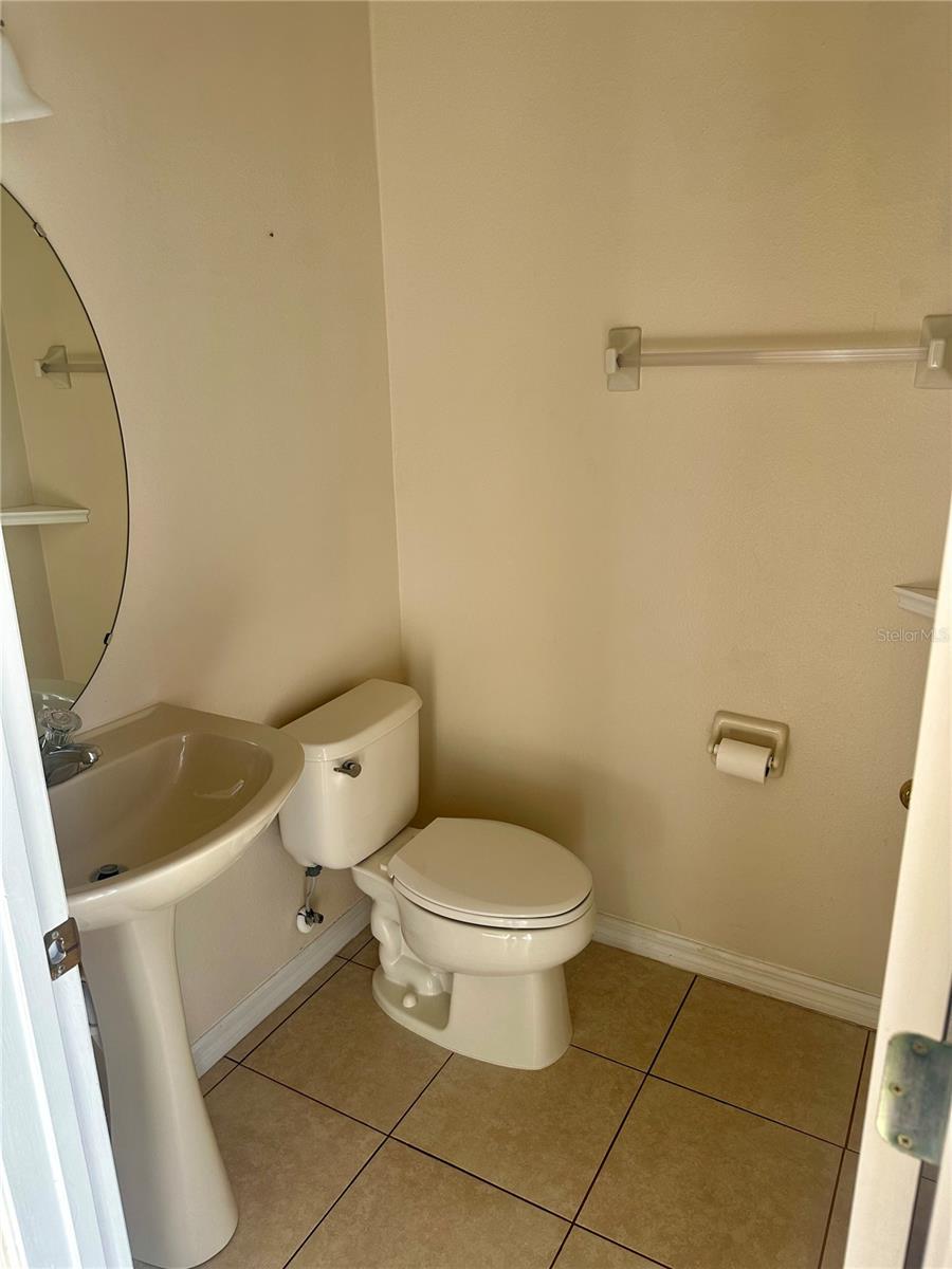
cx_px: 476
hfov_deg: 56.8
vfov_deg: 71.6
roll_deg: +0.4
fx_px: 880
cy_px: 634
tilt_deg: -16.6
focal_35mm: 24
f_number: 1.78
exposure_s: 1/370
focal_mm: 6.86
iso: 80
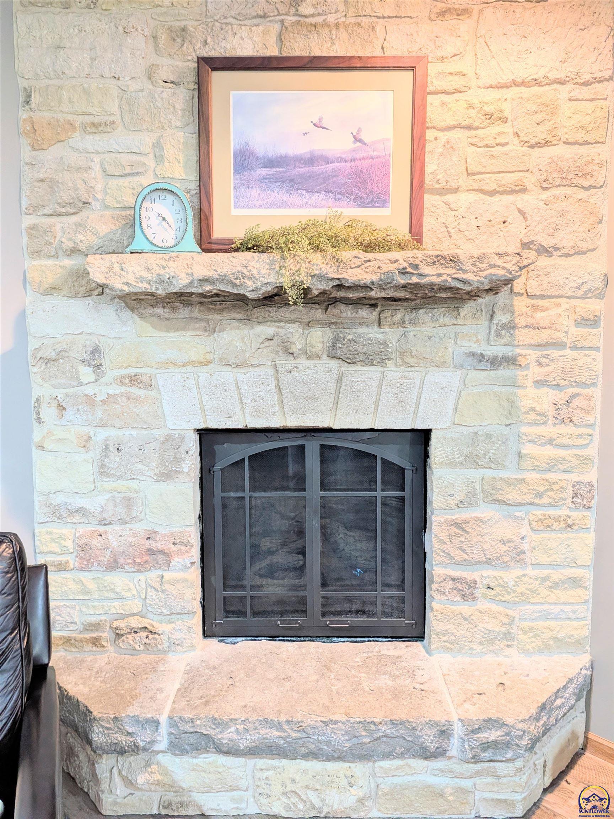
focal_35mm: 24
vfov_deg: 71.6
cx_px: 307
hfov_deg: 56.8
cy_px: 410
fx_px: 568
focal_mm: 4.53
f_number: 1.7
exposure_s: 1/24
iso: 182
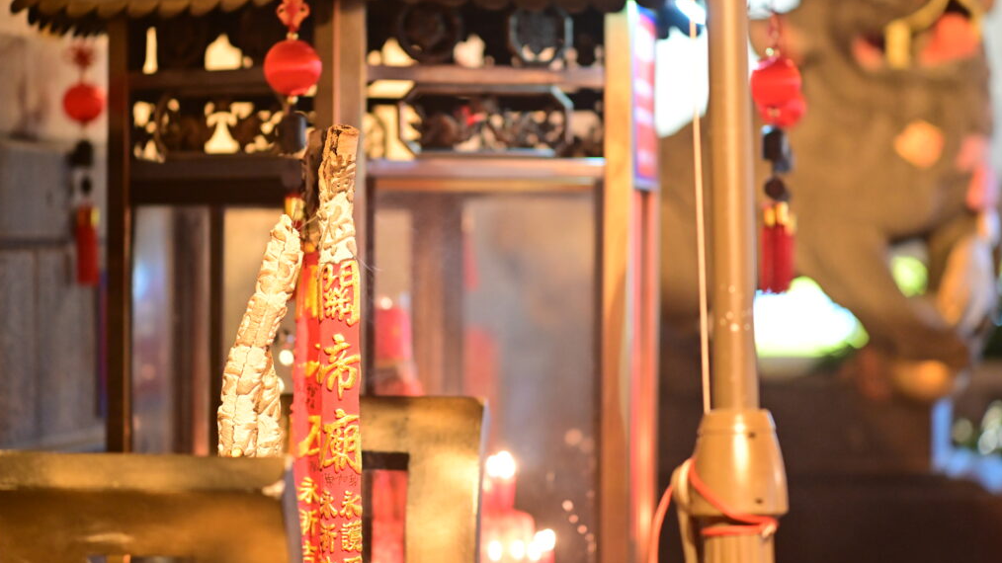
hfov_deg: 19.3
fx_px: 2949
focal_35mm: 111
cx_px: 498
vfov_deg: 10.9
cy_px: 248
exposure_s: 1/100
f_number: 2.5
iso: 4000
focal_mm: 105
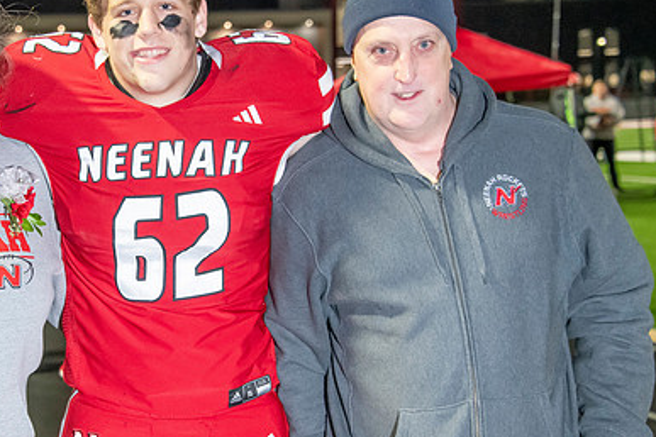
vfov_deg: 13.4
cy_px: 207
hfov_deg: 19.9
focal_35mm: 102
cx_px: 181
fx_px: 1859
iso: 5000
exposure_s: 1/160
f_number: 5.6
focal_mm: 68
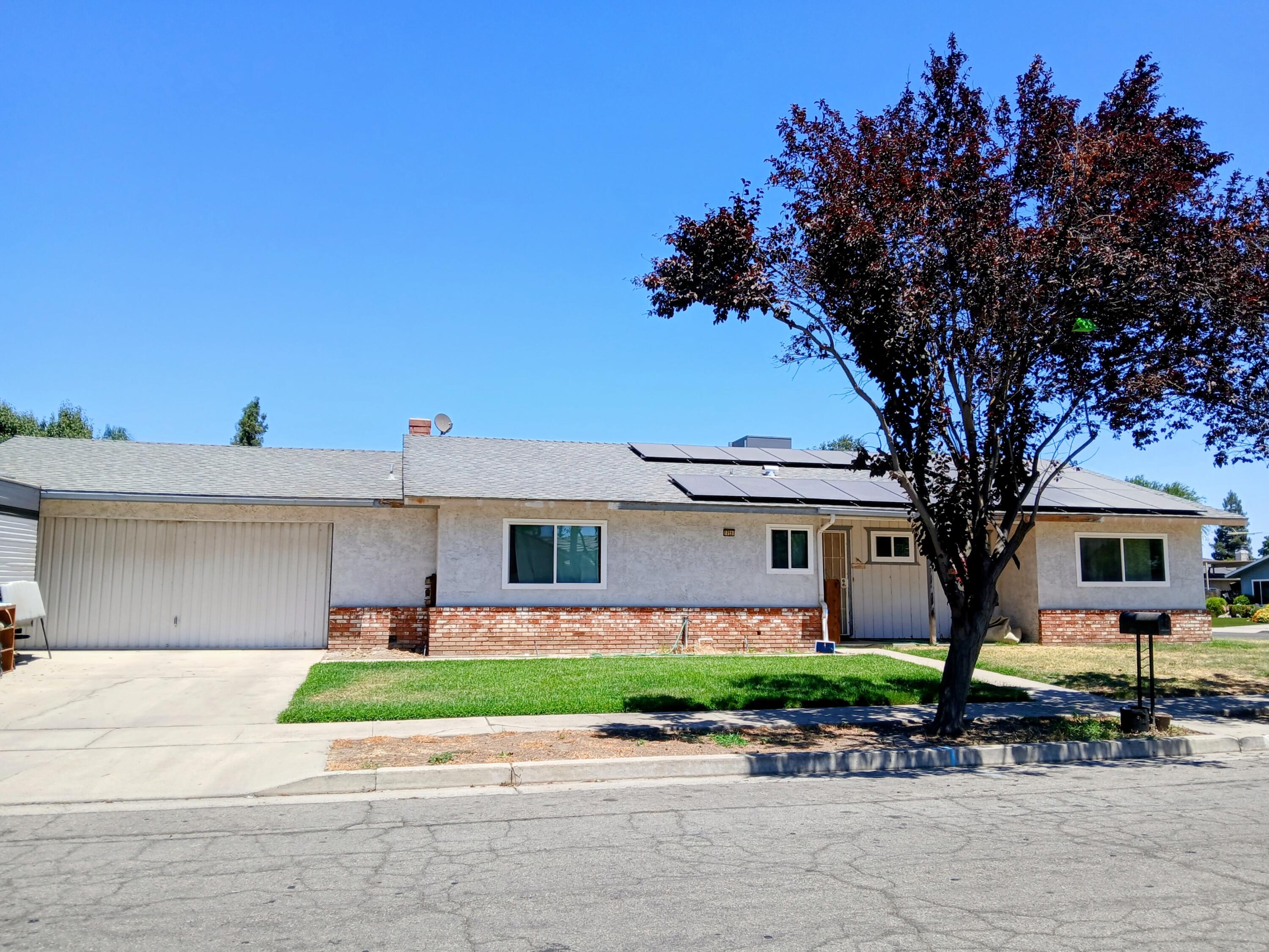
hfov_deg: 67.3
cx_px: 634
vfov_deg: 53.1
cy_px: 476
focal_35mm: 26
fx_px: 953
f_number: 1.8
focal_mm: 3.98
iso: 20
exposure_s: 1/455
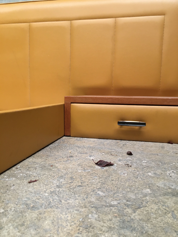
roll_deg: -1.3
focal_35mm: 29
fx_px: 199
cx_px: 89
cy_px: 118
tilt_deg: -5.6
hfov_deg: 48.2
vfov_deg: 61.7
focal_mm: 4.15
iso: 160
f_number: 2.2
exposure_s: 1/33
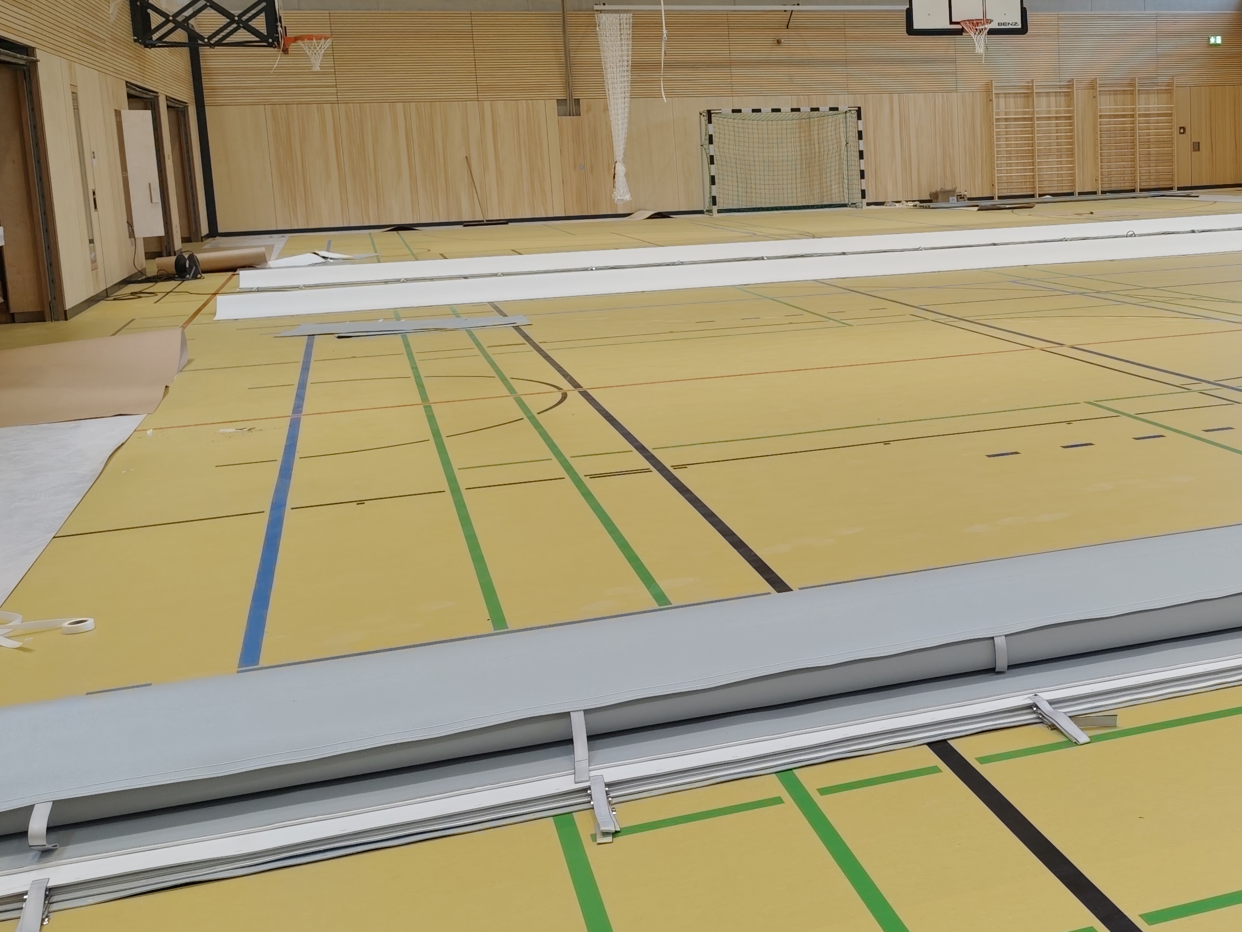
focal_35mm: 42
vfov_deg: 34.2
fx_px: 1507
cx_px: 986
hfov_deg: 42.8
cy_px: 350
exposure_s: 1/100
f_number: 1.65
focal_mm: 6.19
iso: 320
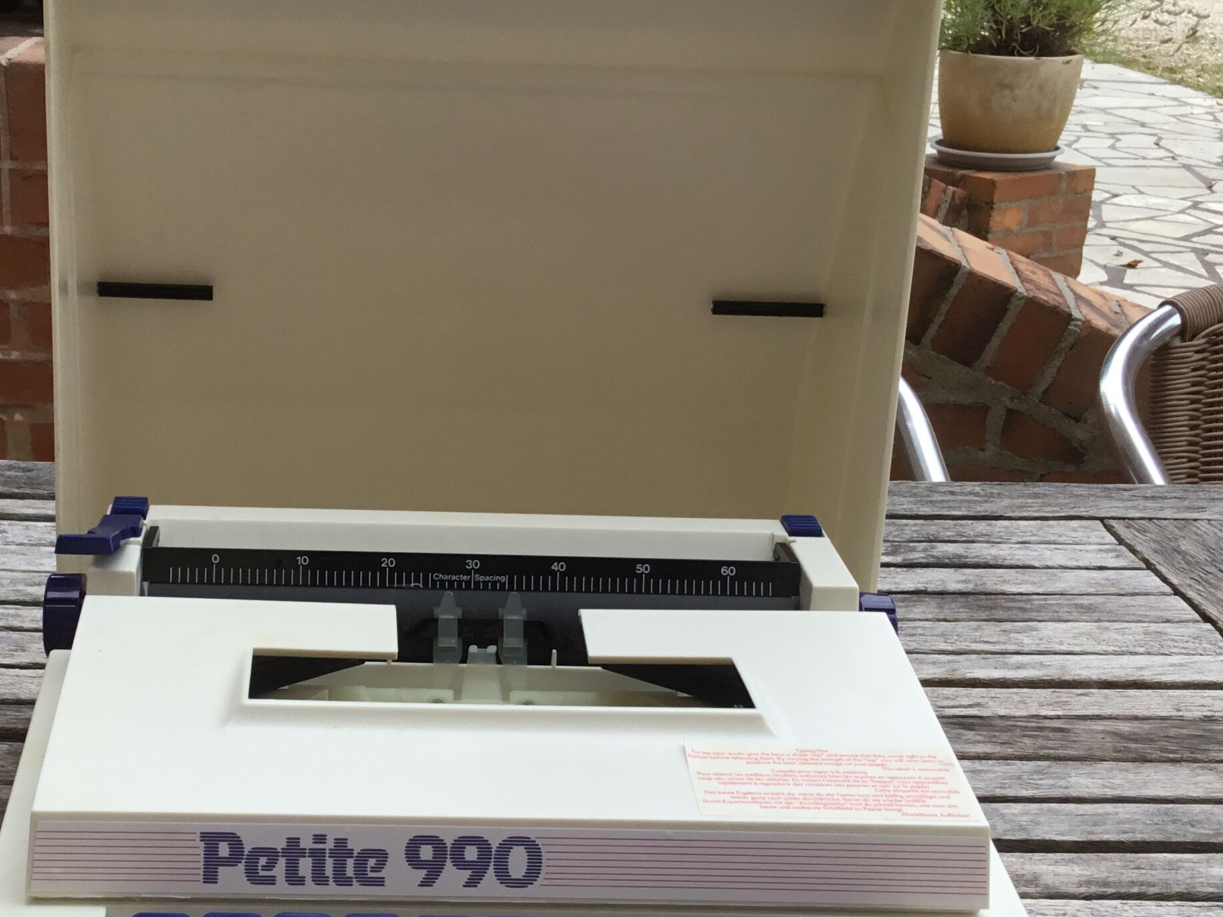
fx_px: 1943
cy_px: 613
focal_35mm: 55
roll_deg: -0.4
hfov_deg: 34.6
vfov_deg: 26.4
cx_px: 410
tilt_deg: -21.0
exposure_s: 1/194
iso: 25
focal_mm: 3.3
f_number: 2.4
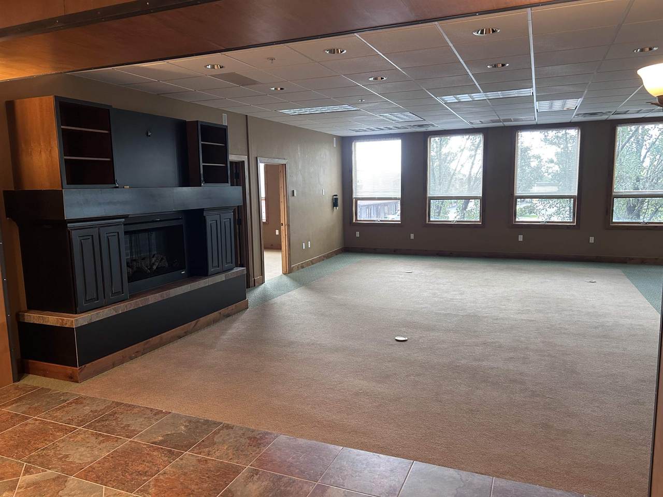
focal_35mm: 26
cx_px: 332
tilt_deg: -8.0
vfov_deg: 53.1
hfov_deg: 67.3
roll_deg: +1.1
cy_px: 248
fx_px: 498
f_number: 1.5
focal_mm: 5.7
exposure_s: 1/60
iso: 160
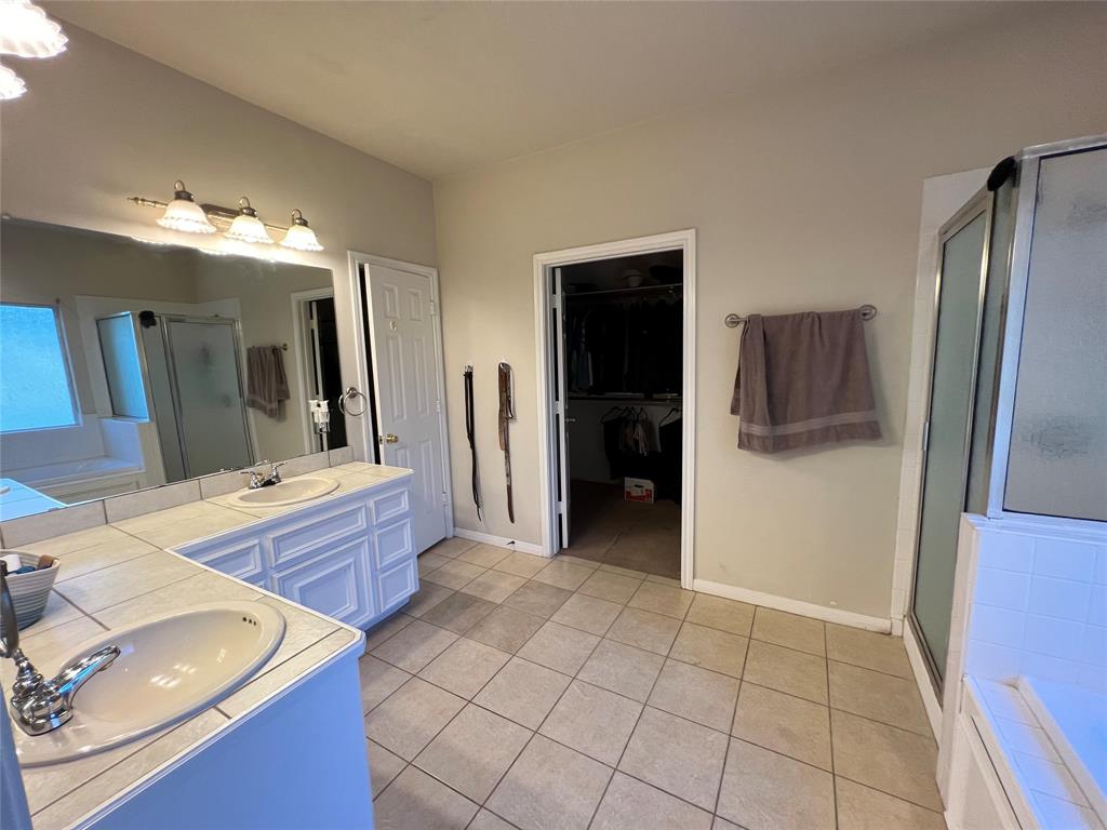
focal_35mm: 13
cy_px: 415
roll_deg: +2.3
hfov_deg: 106.2
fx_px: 416
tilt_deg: -8.6
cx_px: 554
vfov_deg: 89.9
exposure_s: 1/120
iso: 200
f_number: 1.8
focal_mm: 1.57
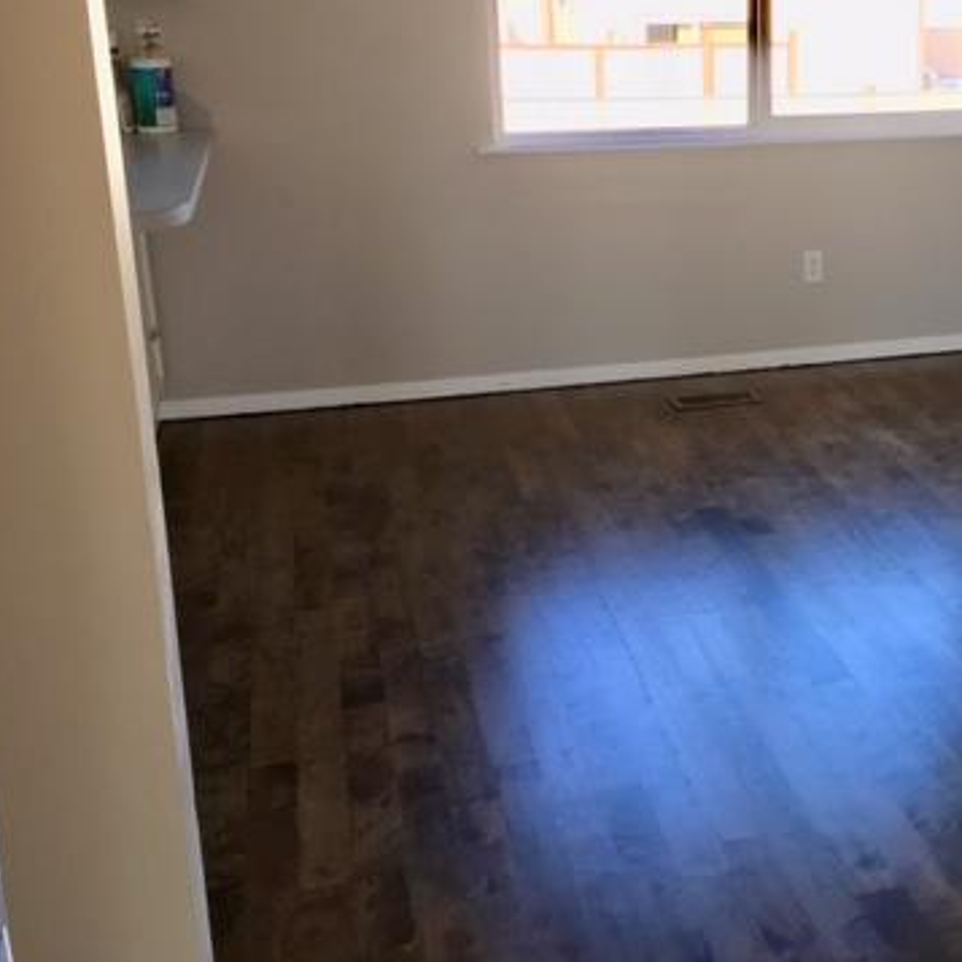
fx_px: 1446
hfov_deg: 35.0
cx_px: 833
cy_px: 337
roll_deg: -0.2
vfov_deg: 36.5
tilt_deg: -14.9
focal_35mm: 46
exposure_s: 1/120
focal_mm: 4.15
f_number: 2.2
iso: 32
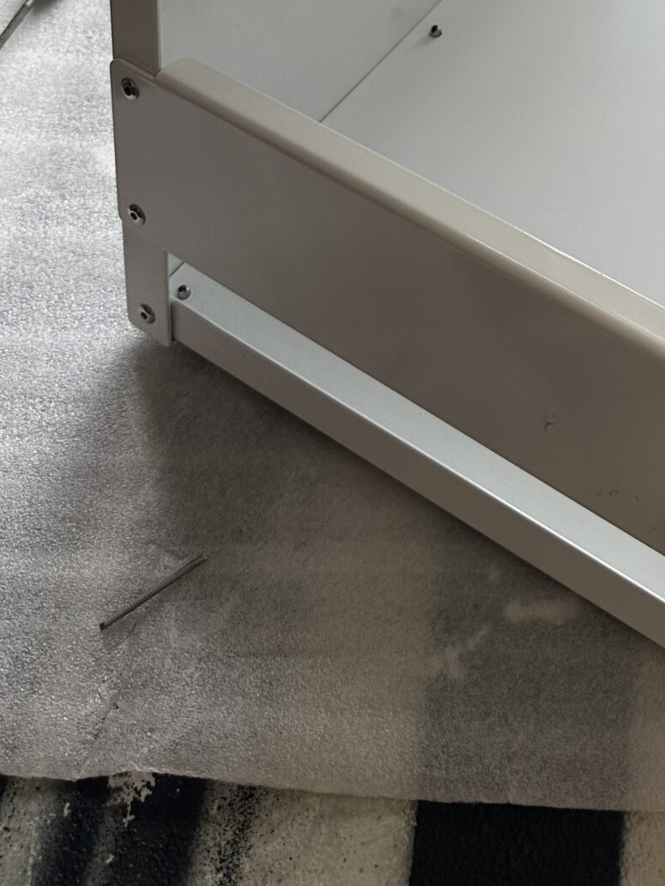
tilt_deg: -42.5
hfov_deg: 23.5
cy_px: -152
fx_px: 1511
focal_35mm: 59
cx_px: 711
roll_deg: +1.1
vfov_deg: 28.7
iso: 80
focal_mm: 6.86
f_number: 1.78
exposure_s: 1/471
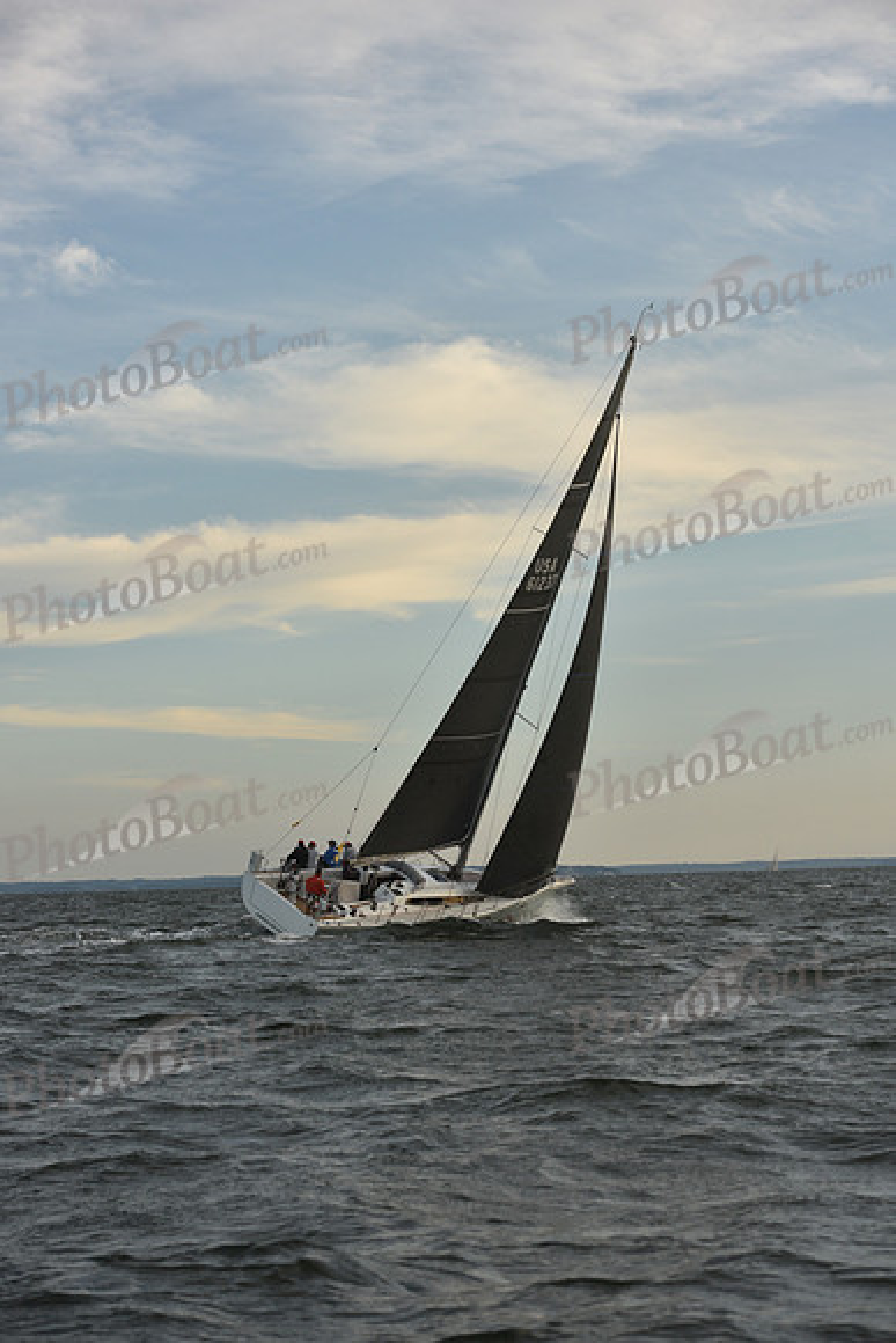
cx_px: 448
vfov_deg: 28.8
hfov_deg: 19.5
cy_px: 672
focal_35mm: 70
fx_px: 2612
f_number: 5.6
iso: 250
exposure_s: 1/1000
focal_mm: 70
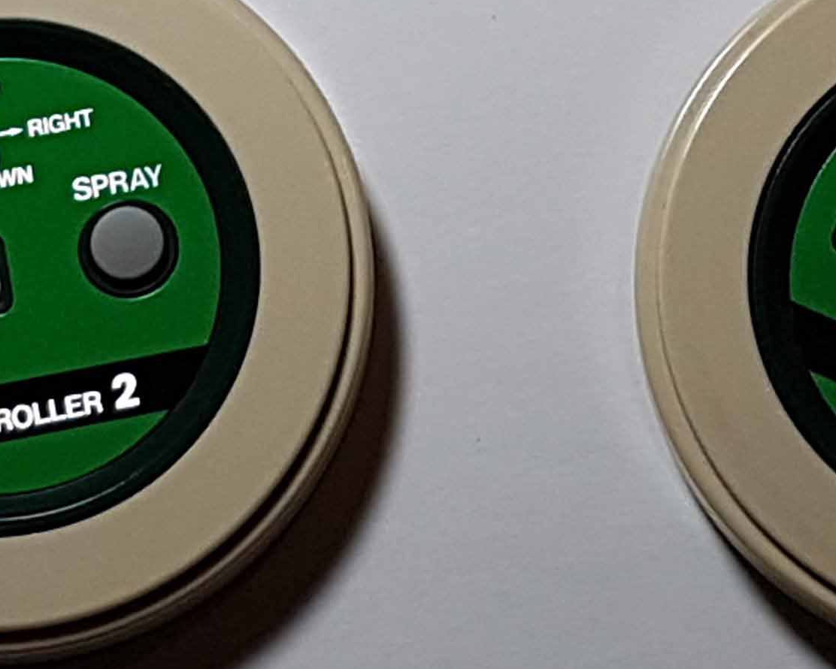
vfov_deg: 15.7
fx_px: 2277
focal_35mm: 92
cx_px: 450
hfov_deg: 20.8
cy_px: -254
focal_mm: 4.2
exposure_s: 1/272
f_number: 1.7
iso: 50
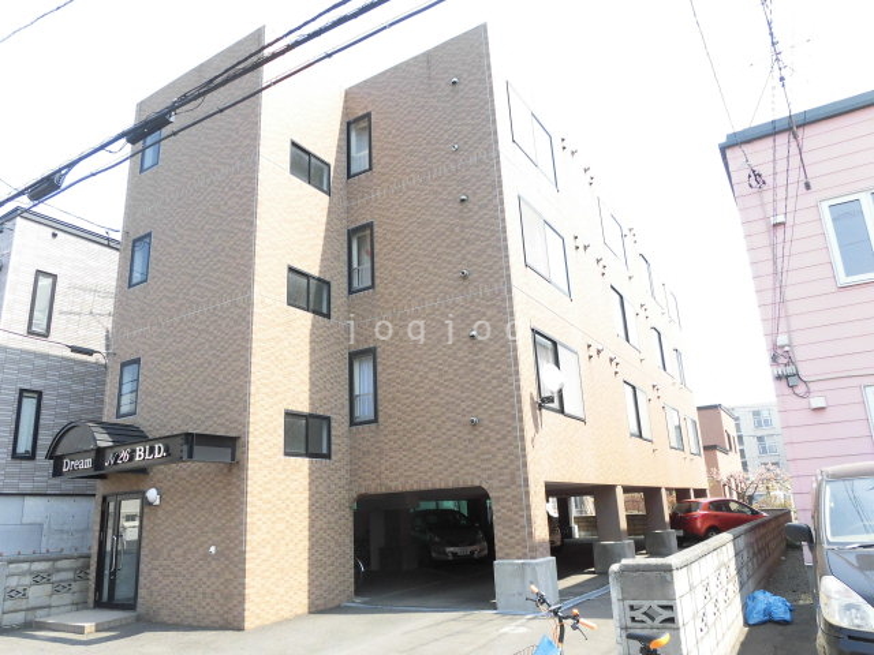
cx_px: 437
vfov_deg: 56.8
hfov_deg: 71.6
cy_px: 328
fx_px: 606
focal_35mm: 24
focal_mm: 4.3
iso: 100
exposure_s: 1/320
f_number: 3.1
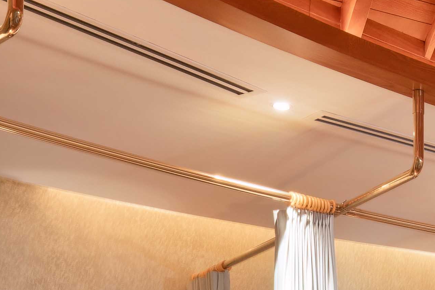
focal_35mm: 89
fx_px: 1075
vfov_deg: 13.9
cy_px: 501
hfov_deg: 20.3
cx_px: 616
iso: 160
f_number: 11
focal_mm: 12
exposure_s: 5
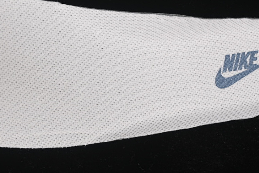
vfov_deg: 12.9
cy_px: 83
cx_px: 108
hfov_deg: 19.3
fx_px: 762
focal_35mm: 106
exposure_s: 1/80
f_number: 7.1
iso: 160
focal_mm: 50
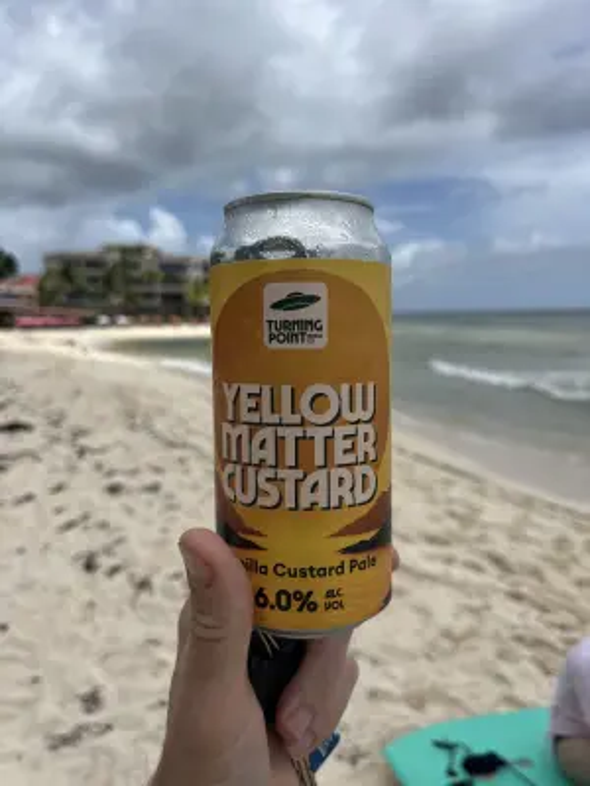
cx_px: 295
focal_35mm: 26
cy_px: 393
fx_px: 591
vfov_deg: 67.3
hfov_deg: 53.1
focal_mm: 5.1
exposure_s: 1/7874
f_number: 1.6
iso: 50
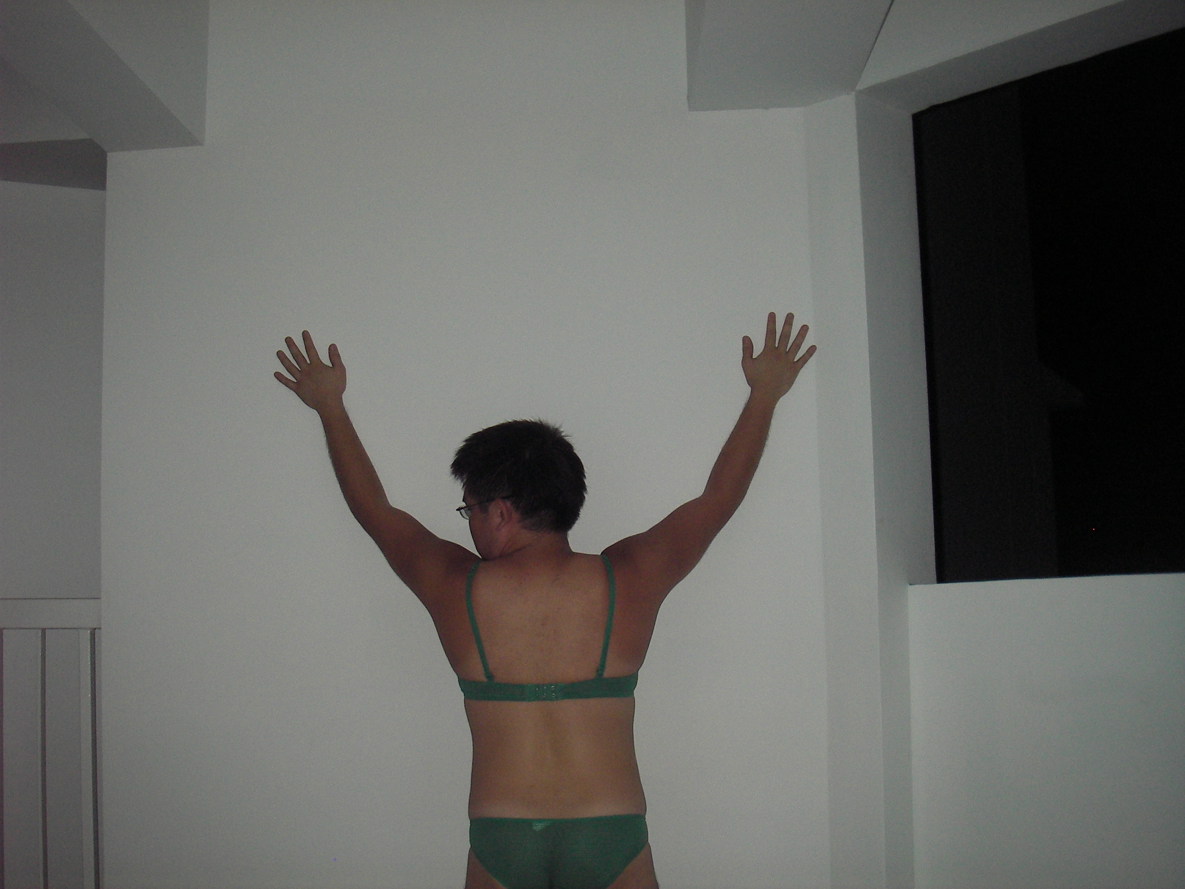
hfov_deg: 49.0
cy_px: 444
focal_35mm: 38
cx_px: 592
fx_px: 1301
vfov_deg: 37.7
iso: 100
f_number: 3.3
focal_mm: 6.3
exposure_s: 1/30
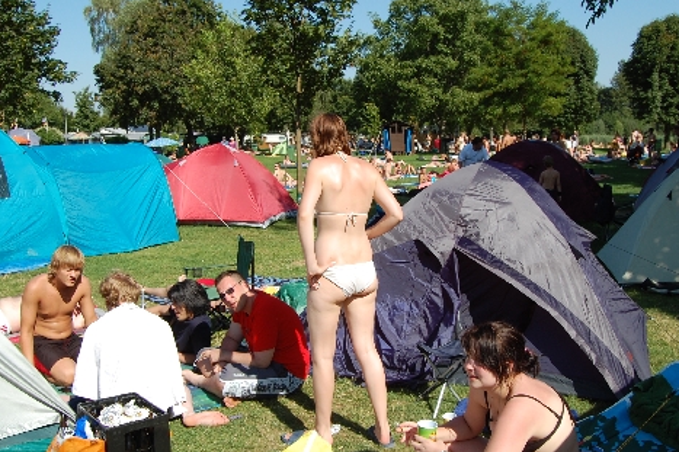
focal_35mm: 37
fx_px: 698
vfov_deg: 35.9
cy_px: 219
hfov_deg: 51.9
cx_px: 353
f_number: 9
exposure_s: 1/320
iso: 200
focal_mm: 18
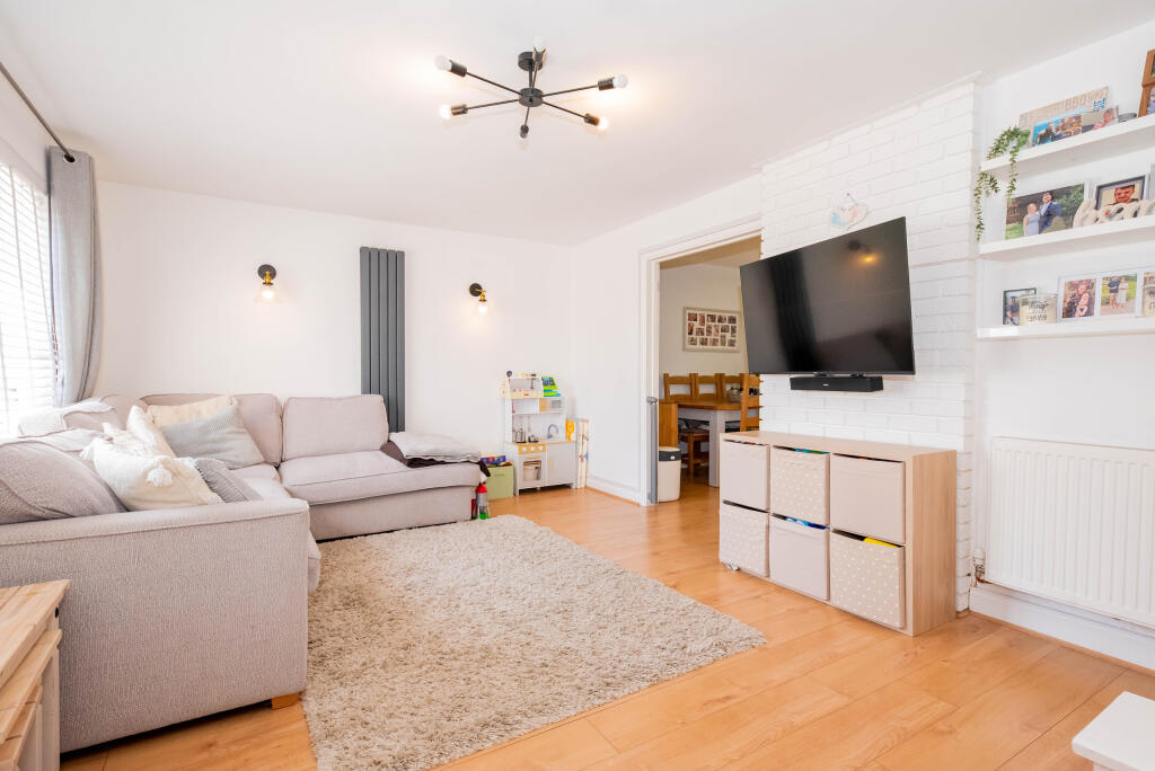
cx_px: 578
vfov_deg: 69.2
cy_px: 386
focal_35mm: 17
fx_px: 559
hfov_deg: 91.9
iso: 3200
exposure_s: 1/160
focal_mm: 17
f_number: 7.1
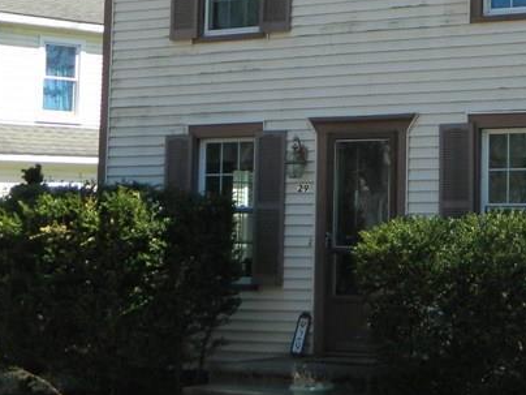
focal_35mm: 104
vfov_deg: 14.1
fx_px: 1580
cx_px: 534
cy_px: 44
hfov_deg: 18.4
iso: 110
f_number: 3.5
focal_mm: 7.3
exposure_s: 1/640
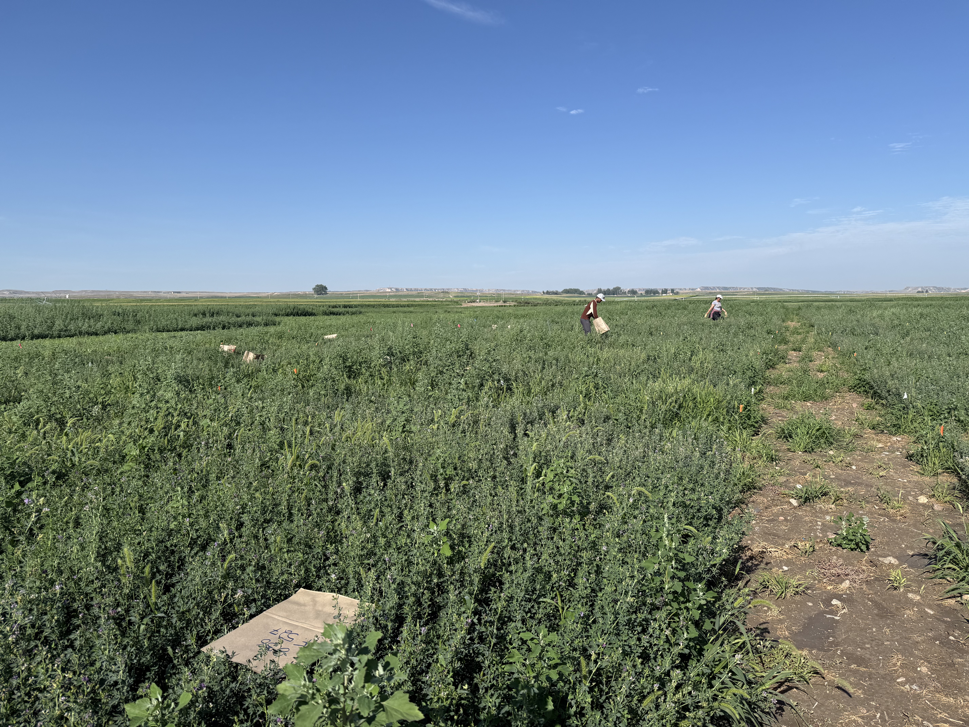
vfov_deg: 56.8
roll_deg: +0.7
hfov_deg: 71.6
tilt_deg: -4.5
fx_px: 672
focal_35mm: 24
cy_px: 364
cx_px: 484
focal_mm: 6.76
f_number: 1.78
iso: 80
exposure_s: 1/5319
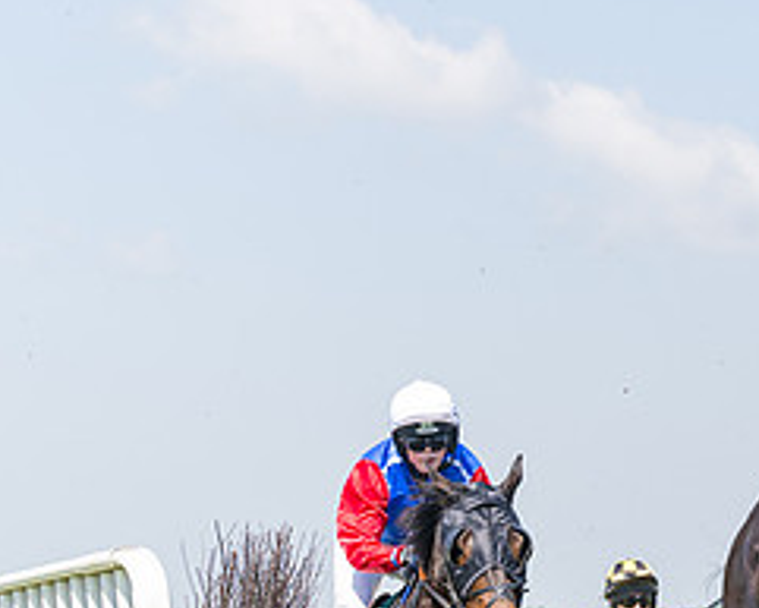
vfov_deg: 7.6
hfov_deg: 9.4
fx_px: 4539
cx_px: 894
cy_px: 631
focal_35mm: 202
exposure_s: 1/1250
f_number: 5
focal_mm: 70
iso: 200
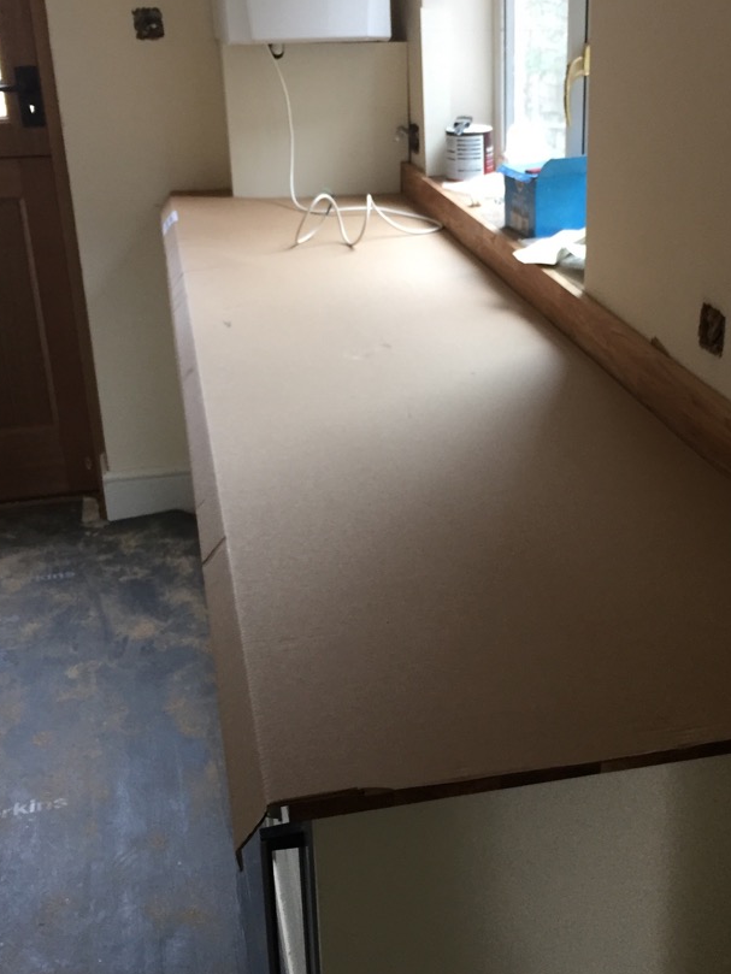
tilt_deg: -22.6
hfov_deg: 33.4
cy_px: 471
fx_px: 1210
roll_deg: +1.4
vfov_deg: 43.8
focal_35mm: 43
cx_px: 466
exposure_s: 1/33
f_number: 2.2
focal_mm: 4.15
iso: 80
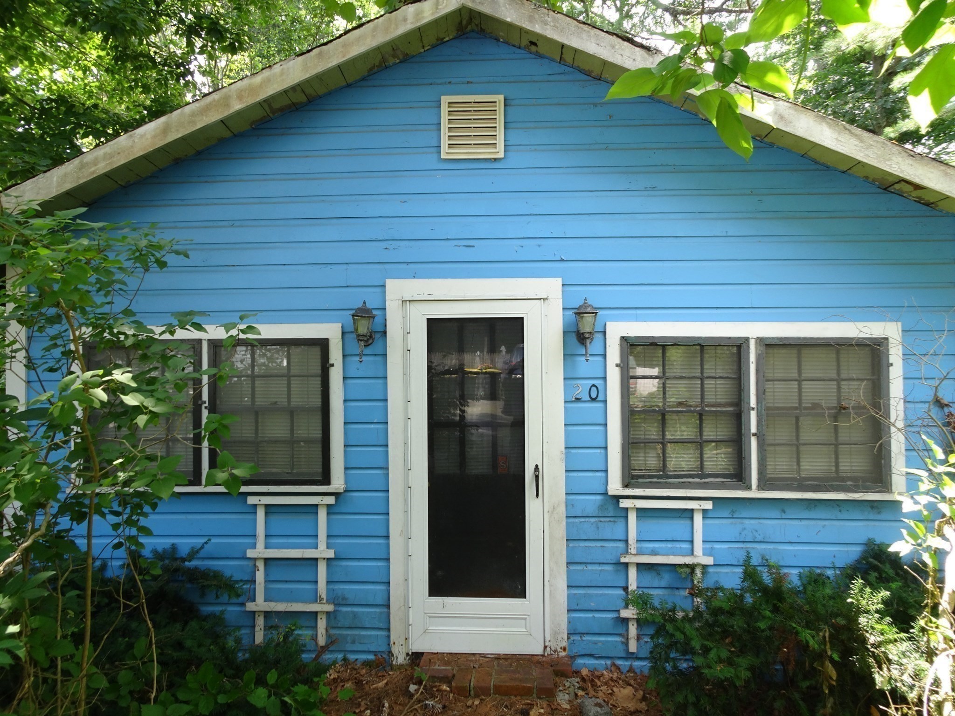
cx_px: 478
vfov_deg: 56.8
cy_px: 358
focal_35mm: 24
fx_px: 662
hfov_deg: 71.6
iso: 80
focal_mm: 4.1
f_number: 3.5
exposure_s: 1/50
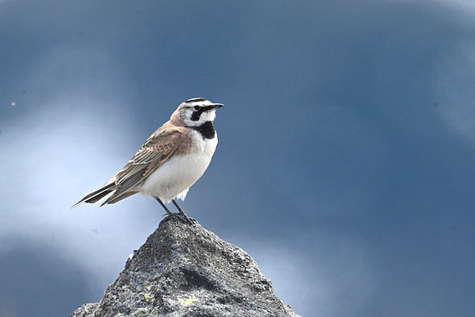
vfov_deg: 1.1
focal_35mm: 1200
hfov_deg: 1.7
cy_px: 158
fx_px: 15836
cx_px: 238
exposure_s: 1/1250
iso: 2800
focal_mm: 1200
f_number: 13
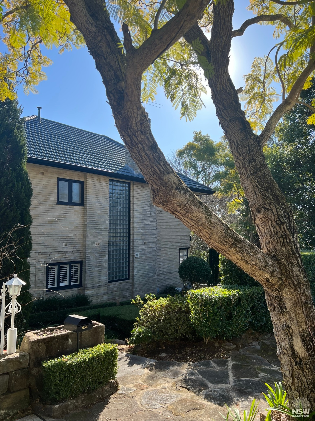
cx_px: 158
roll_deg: -0.1
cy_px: 210
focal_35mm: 26
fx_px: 315
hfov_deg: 53.1
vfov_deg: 67.3
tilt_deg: +4.1
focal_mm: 5.7
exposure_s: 1/1468
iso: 50
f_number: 1.5
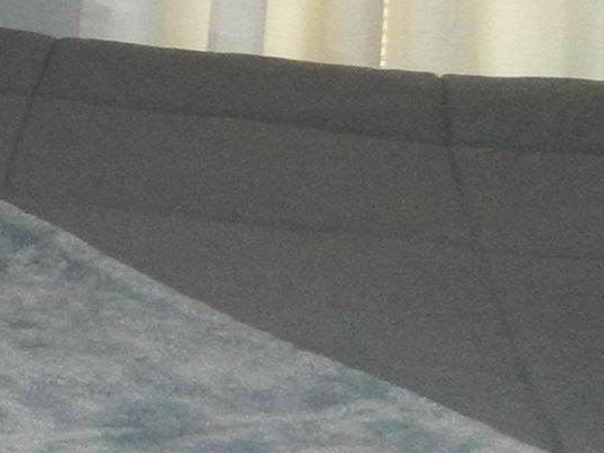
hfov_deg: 10.5
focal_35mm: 144
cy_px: -149
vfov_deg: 10.1
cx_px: -1099
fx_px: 2513
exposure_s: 1/30
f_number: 3.1
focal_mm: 4.5
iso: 200
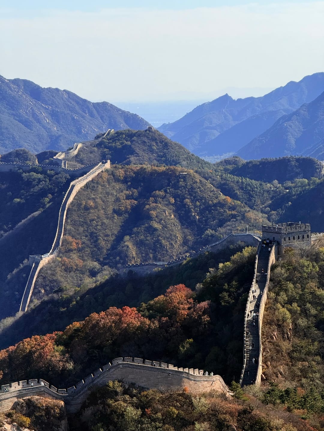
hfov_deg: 12.3
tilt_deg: -4.6
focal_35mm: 120
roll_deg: +0.9
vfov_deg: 16.4
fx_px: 1498
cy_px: 216
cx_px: 162
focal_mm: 15.66
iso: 50
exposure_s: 1/1318
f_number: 2.8
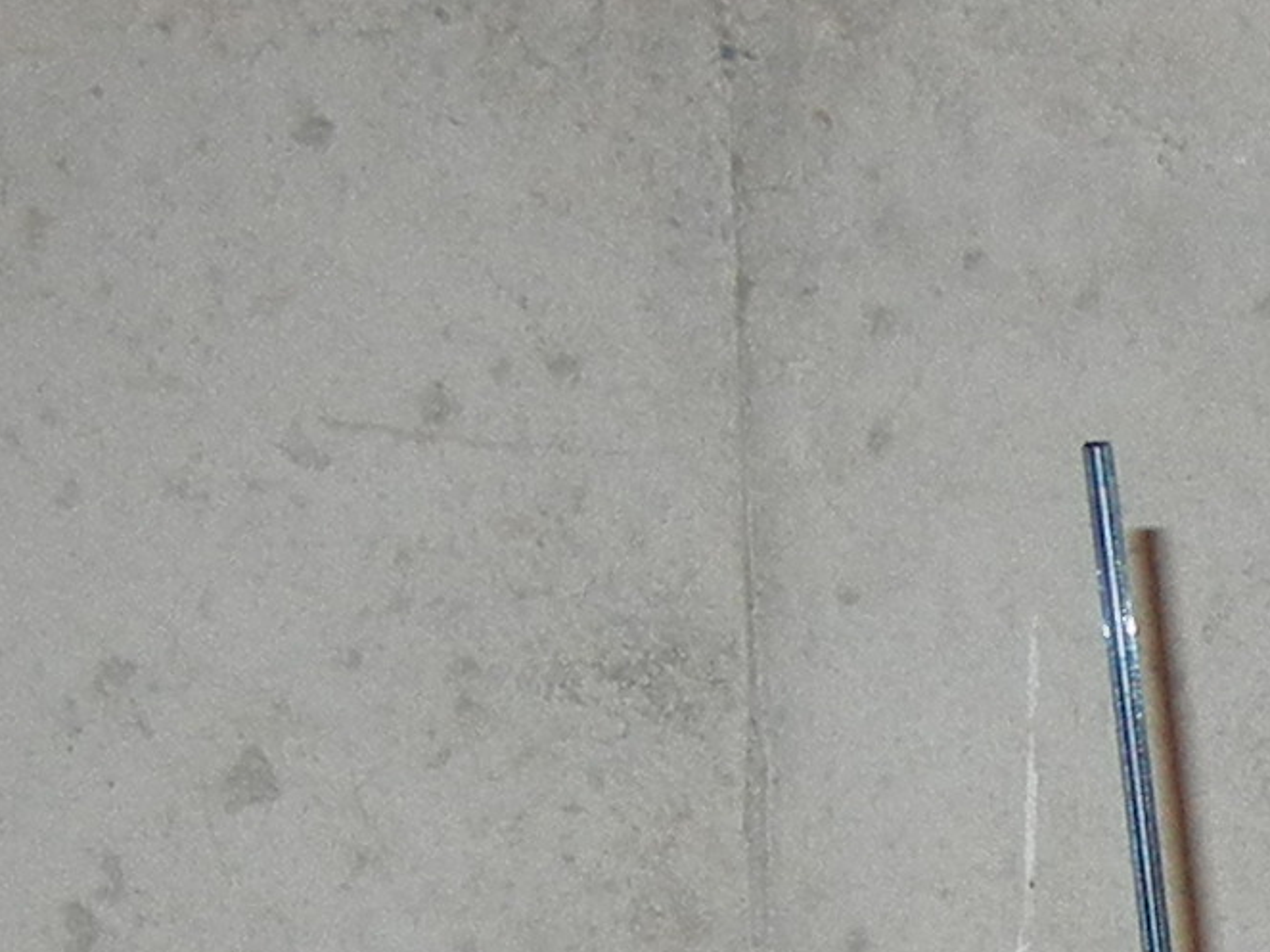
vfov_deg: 7.4
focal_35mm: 181
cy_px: 2613
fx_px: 6639
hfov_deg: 10.3
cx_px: 2283
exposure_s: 1/30
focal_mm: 5.4
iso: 200
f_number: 3.5
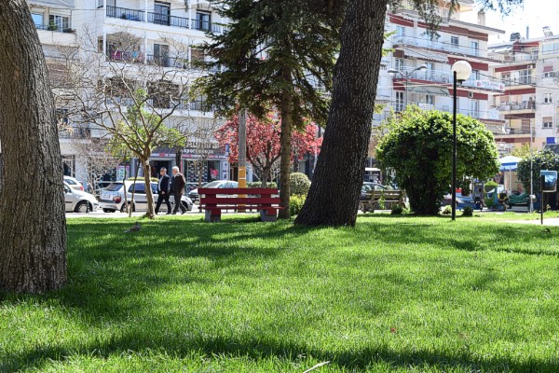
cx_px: 280
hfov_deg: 38.9
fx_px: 792
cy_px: 186
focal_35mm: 51
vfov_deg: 26.5
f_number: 8
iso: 250
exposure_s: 1/250
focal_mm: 34
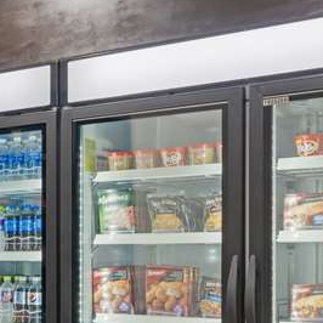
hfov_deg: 21.3
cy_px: 289
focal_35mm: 72
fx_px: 760
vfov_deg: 23.4
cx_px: -116
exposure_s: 1/13
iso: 200
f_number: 10
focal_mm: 22
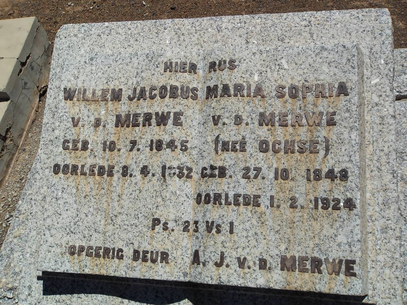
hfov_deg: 52.6
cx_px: 204
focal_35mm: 35
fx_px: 412
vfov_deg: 40.7
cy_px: 152
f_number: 8.2
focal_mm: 6.3
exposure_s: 1/500
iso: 80
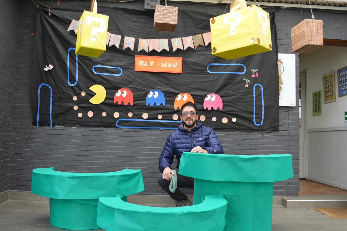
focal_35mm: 33
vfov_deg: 39.9
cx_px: 174
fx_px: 318
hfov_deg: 57.3
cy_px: 116
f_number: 4.5
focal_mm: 22
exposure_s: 1/80
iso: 400
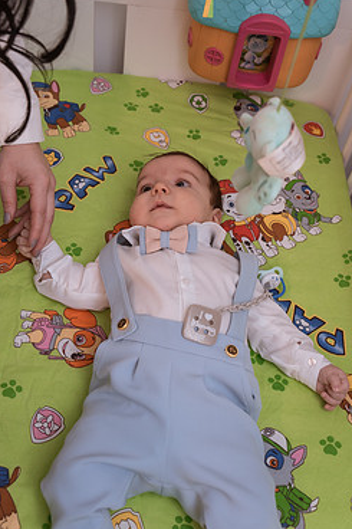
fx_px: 646
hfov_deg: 30.5
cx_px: 167
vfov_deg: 44.3
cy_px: 214
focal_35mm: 44
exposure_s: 1/160
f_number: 4
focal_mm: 36
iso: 1000
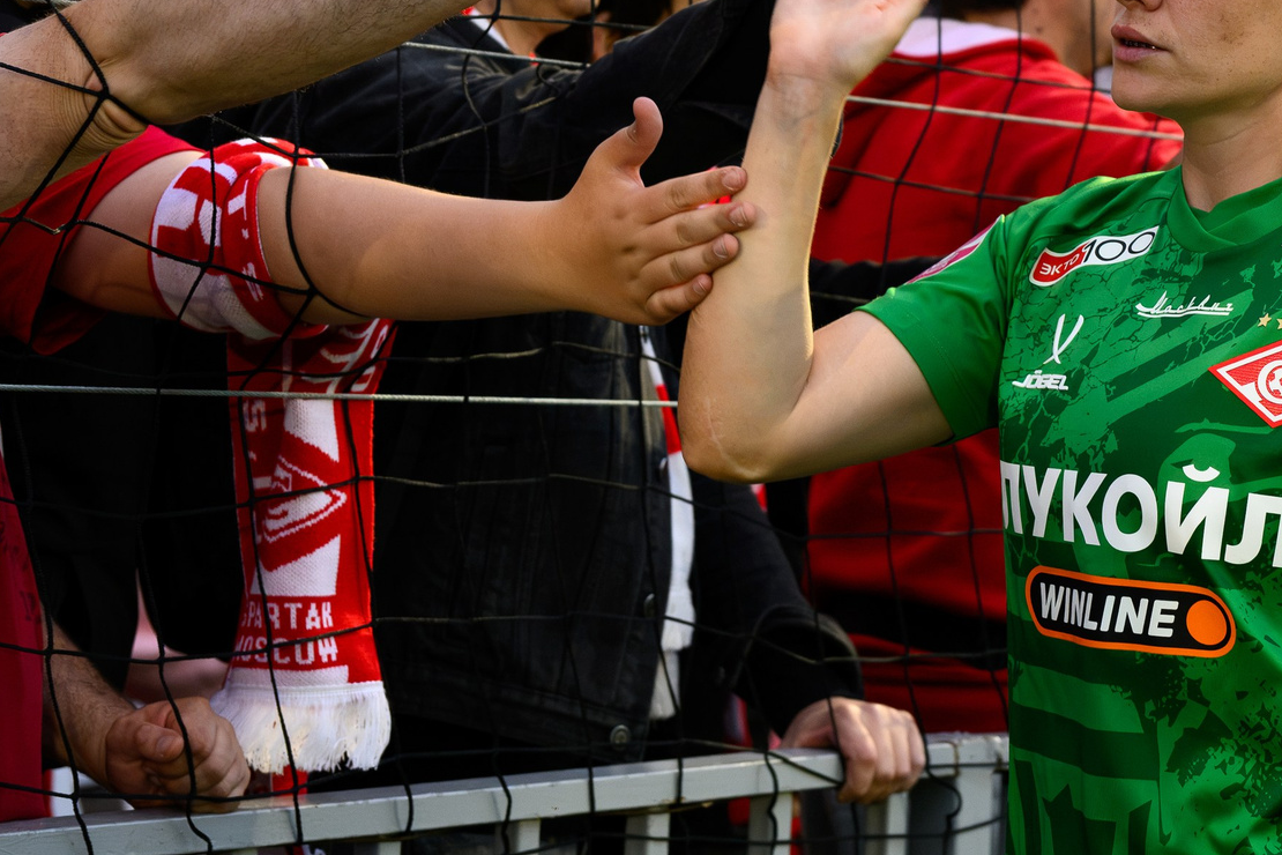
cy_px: 168
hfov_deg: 14.2
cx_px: 1124
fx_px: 5092
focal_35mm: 143
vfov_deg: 9.6
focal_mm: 62
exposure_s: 1/640
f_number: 4
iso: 2000
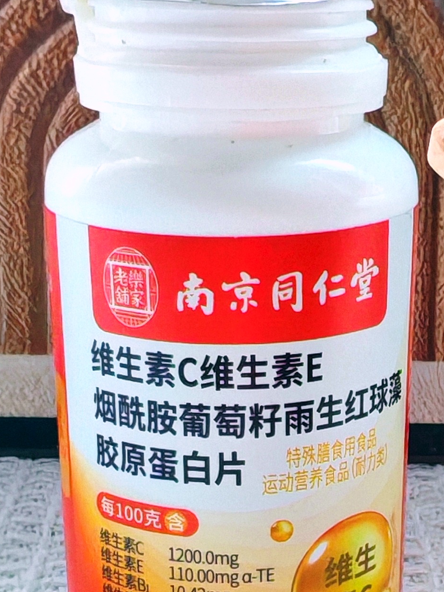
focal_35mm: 77
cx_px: 312
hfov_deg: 19.0
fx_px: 1317
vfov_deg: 25.0
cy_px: 134
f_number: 2.2
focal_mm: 1.96
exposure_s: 1/50
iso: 500
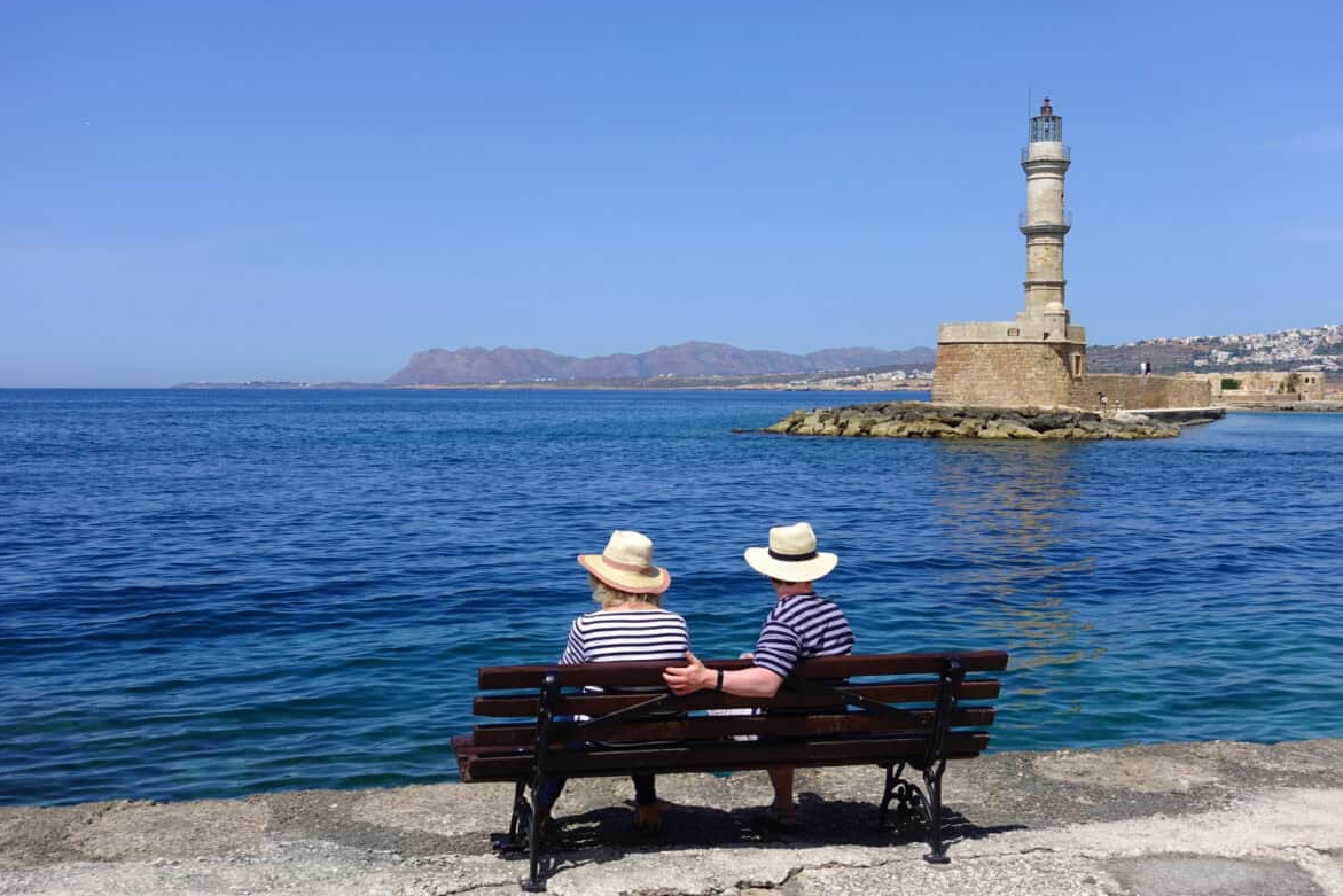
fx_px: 1567
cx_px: 667
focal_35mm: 42
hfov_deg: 46.4
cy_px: 446
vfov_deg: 31.9
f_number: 4
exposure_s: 1/125
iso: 80
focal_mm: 14.9
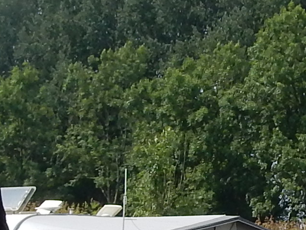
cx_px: 215
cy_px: 154
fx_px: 1591
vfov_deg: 8.2
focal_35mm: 180
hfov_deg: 11.0
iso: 125
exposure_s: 1/1000
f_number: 3.7
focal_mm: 4.5
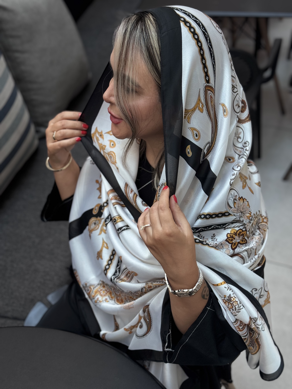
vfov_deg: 39.7
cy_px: 194
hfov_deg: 30.3
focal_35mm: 48
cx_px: 146
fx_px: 540
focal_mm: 6.76
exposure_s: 1/235
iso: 64
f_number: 1.78
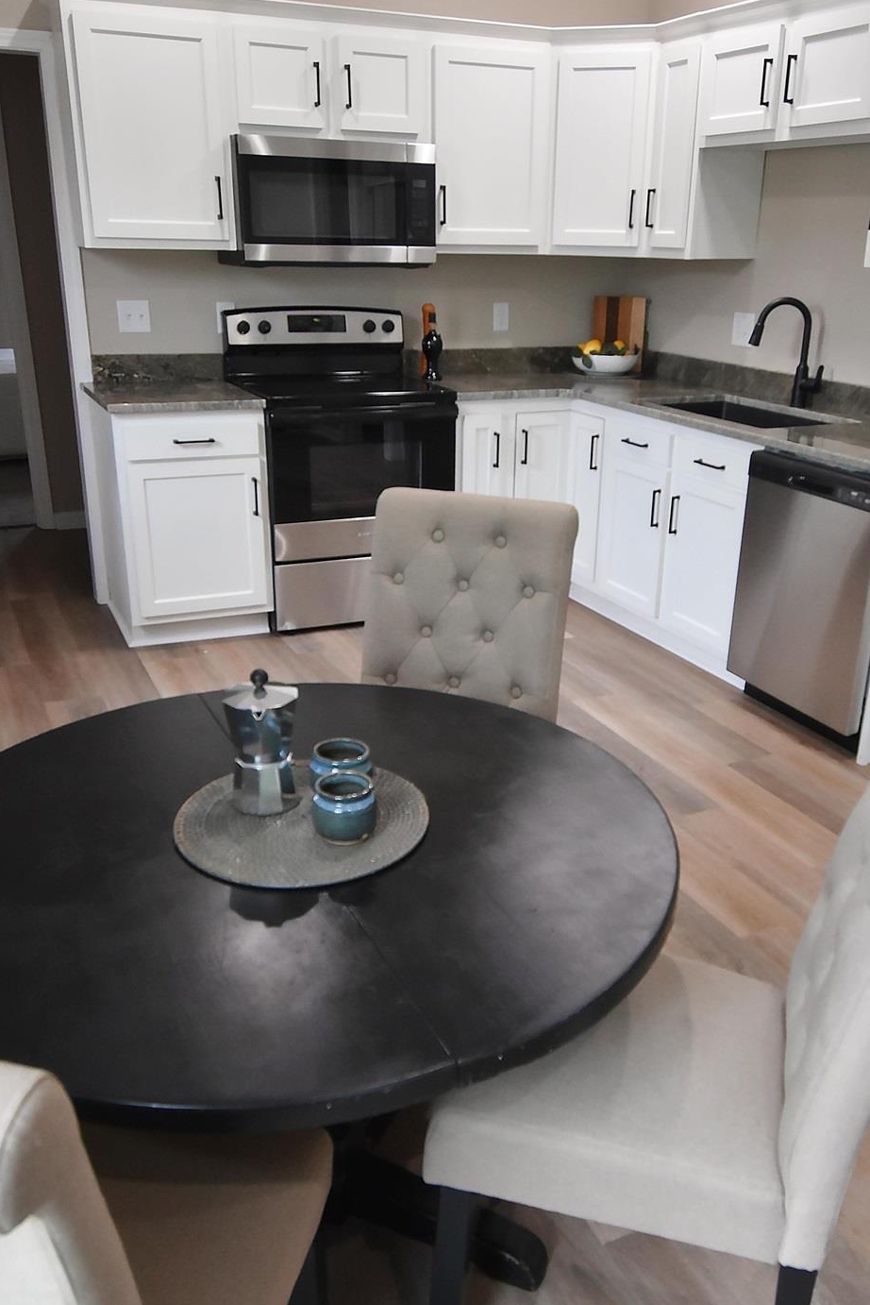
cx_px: 477
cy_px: 682
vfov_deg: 61.9
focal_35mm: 30
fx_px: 1087
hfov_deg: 43.6
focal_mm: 12
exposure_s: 1/100
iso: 800
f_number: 5
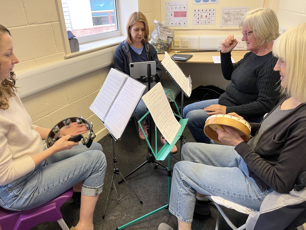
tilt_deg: -27.6
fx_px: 230
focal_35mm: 26
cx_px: 153
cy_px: 115
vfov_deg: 53.1
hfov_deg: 67.3
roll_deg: +2.1
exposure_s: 1/50
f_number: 1.6
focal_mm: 5.1
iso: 64
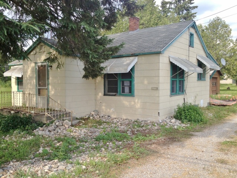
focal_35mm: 35
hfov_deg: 52.6
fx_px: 240
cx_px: 118
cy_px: 89
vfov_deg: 40.7
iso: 50
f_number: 2.4
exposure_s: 1/536
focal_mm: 4.28
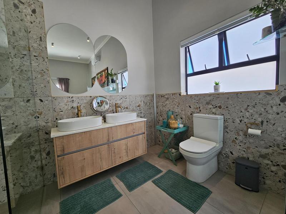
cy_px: 107
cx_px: 143
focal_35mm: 13
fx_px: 107
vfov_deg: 89.9
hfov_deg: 106.2
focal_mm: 2.2
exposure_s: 1/109
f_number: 2.2
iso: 50
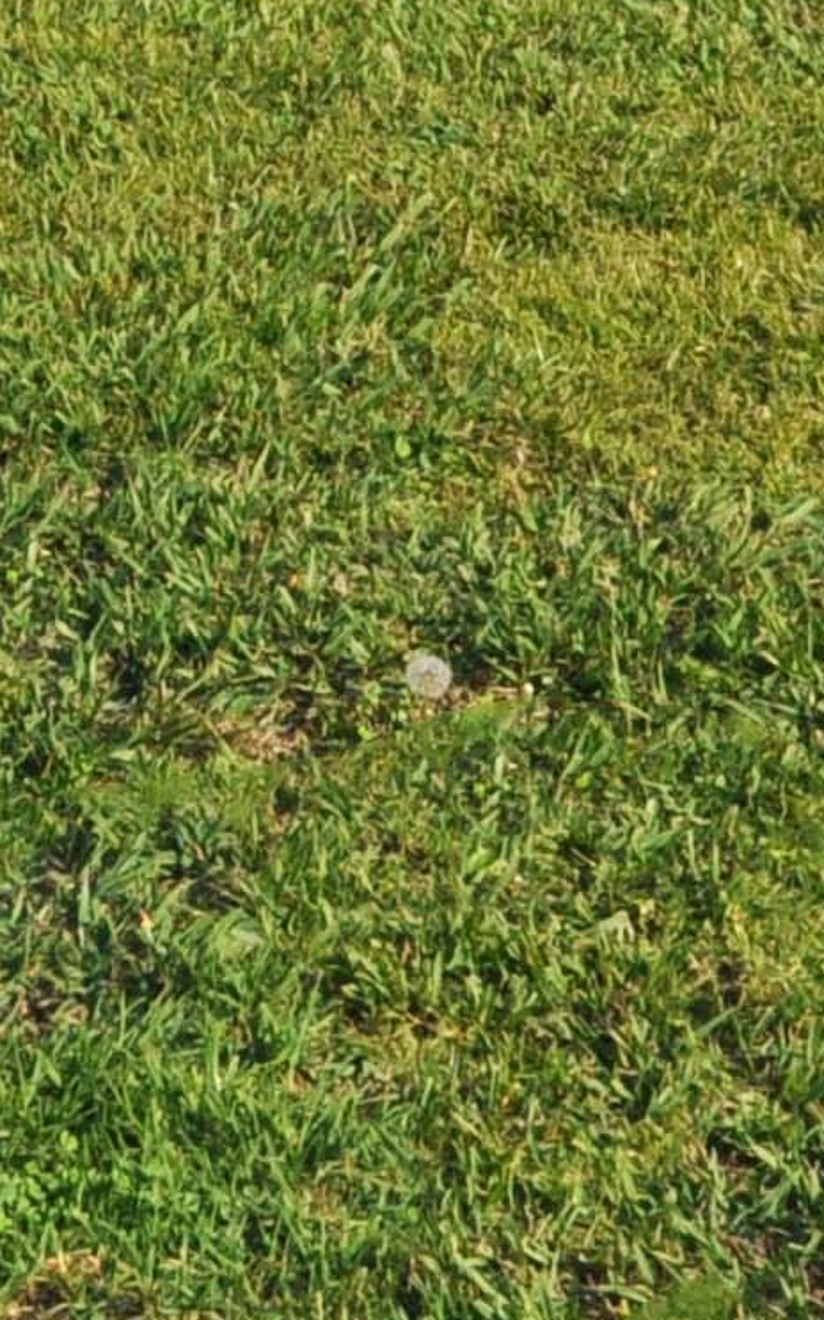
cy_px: -529
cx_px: 1589
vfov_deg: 10.5
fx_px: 6975
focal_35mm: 194
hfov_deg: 6.6
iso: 200
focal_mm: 22
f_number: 10
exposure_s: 1/100
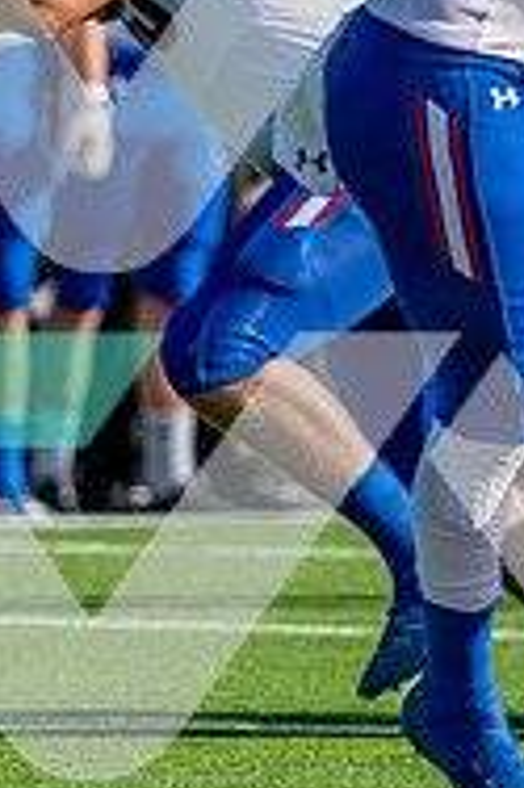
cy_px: 3
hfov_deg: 0.9
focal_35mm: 1530
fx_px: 33464
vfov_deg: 1.3
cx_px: 645
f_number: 6.3
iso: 400
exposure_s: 1/2500
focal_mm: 391
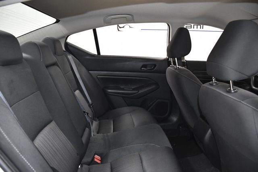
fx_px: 194
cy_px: 86
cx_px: 129
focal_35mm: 27
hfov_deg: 67.4
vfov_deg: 48.0
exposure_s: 1/200
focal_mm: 18
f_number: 4.5
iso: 2500
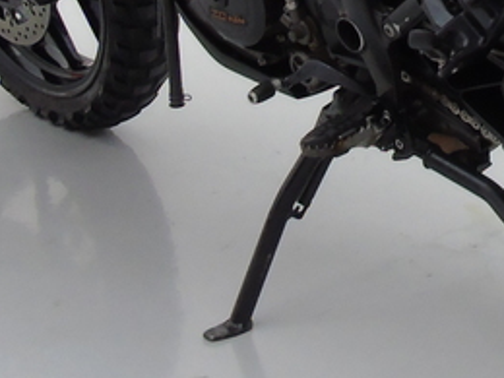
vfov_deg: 10.4
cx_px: 642
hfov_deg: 14.2
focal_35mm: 134
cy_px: -291
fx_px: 1951
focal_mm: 5.2
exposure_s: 1/30
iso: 160
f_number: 3.6
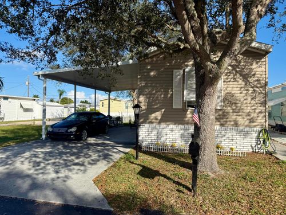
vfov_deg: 56.8
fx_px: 198
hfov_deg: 71.6
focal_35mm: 24
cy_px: 108
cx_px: 143
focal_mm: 6.76
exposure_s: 1/4405
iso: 80
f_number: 1.78
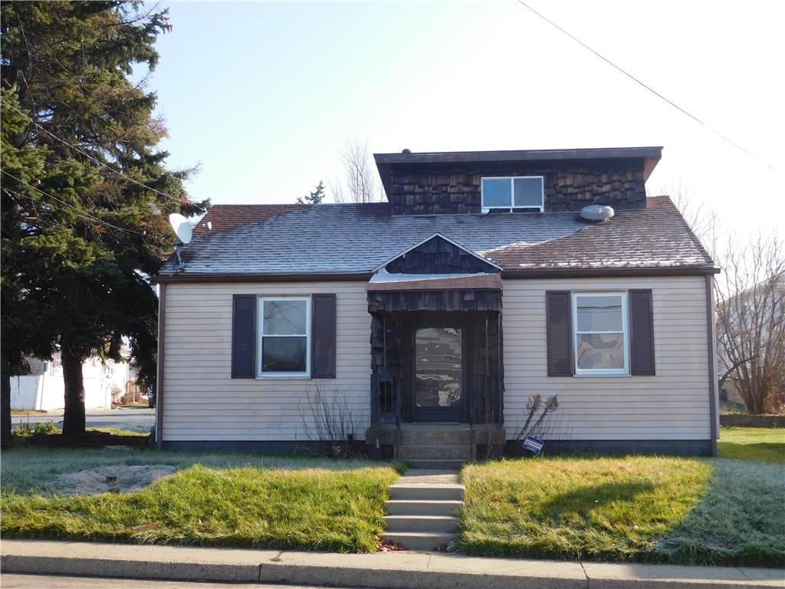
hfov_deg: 42.1
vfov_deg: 32.2
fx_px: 1020
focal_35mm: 45
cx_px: 392
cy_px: 294
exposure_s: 1/400
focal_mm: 8
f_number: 4
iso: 125
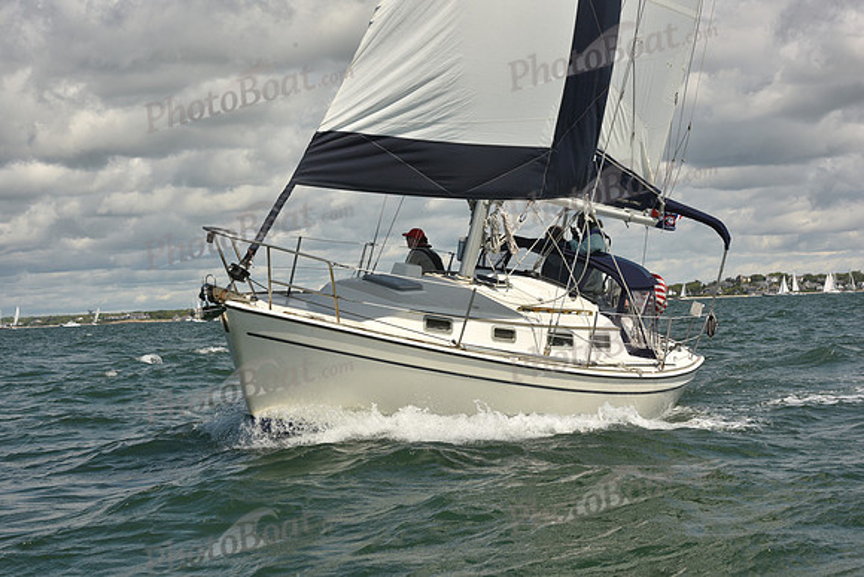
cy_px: 288
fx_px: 1680
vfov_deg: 19.5
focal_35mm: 70
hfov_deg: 28.8
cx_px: 432
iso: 320
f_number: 13
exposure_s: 1/800
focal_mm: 70
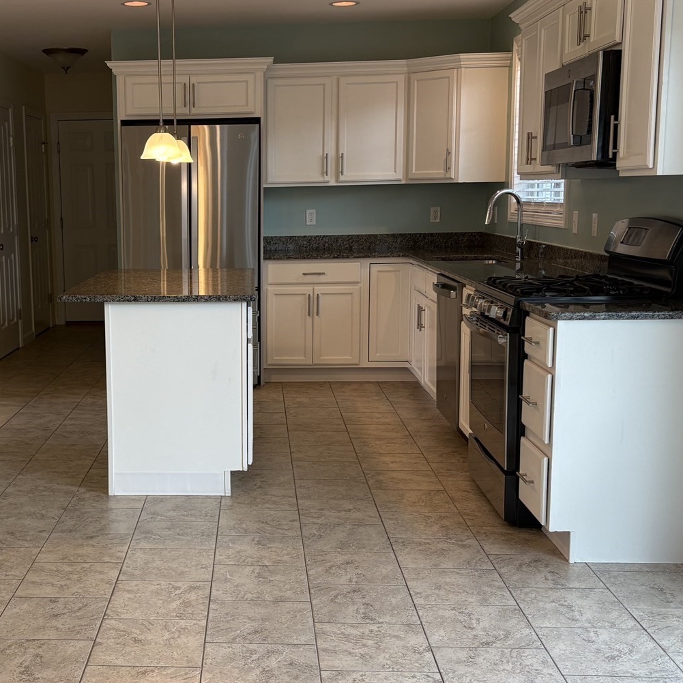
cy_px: 355
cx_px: 181
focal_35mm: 47
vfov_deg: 36.1
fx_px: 1049
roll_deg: +1.2
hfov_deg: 35.4
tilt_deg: -8.9
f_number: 1.6
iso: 80
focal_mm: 5.96
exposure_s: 1/120
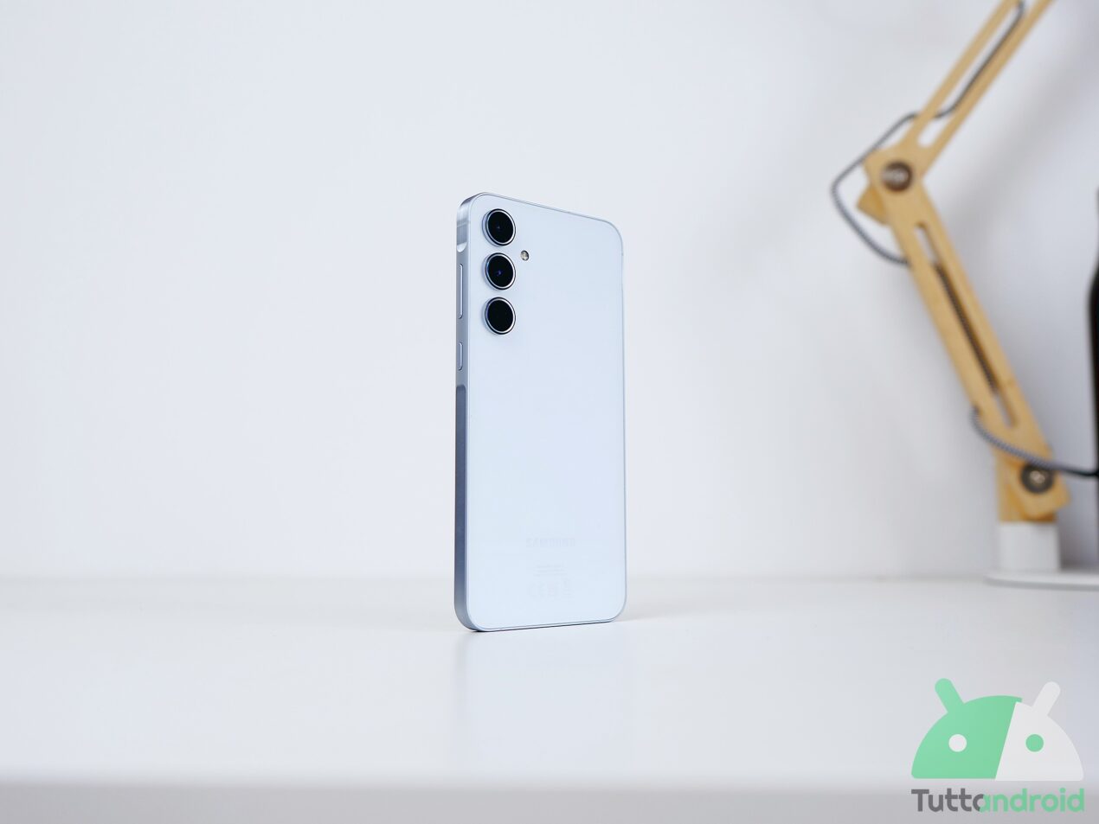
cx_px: 550
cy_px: 412
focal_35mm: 32
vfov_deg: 44.2
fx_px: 1016
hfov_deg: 56.8
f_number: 2.2
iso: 200
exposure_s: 1/100
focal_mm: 16
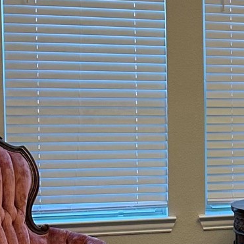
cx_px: 401
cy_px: 154
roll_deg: -1.5
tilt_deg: -3.2
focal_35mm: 117
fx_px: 933
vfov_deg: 14.9
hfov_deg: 13.7
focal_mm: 6.86
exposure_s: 1/120
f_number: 1.78
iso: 125
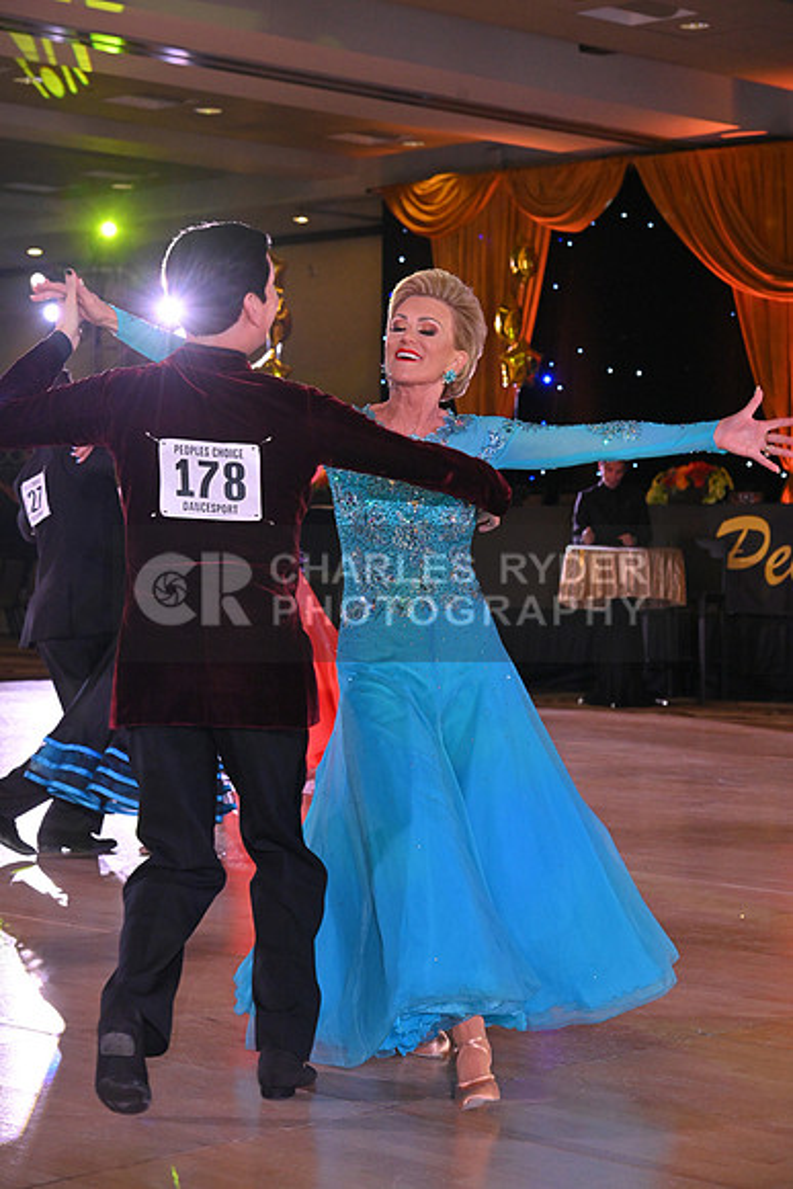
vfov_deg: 27.0
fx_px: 2476
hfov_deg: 18.2
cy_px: 594
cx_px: 396
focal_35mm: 75
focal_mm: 75
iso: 3200
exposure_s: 1/320
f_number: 7.1
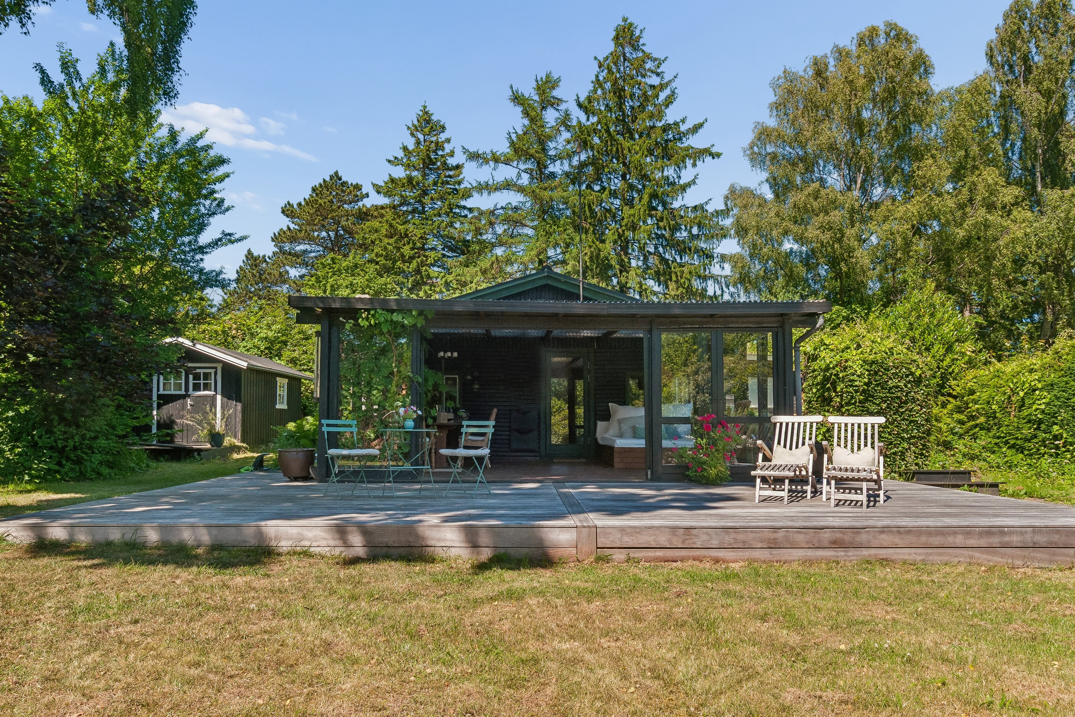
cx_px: 538
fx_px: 672
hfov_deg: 77.3
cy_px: 358
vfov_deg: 56.1
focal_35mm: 22
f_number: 10
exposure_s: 1/200
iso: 200
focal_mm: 15
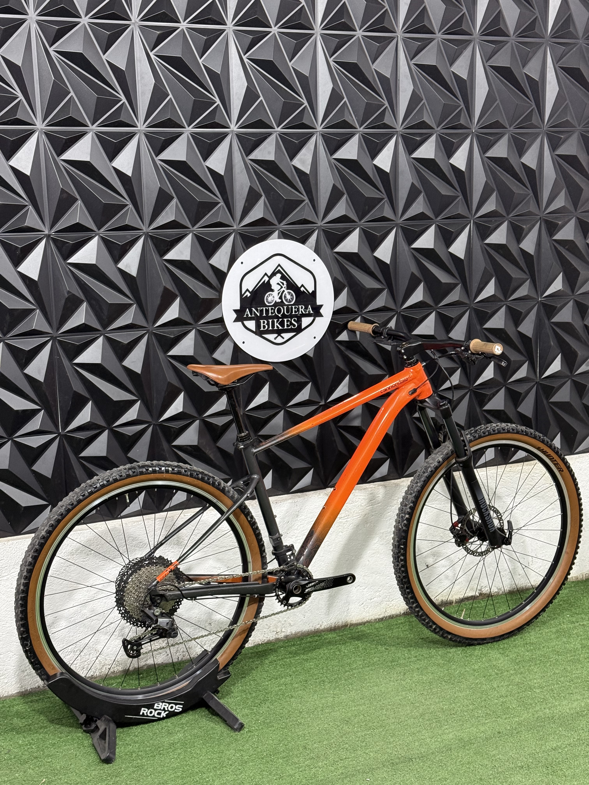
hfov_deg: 30.3
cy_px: 392
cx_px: 294
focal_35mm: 48
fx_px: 1089
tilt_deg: -8.5
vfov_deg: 39.7
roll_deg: +1.3
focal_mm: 6.76
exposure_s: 1/60
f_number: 1.78
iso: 200
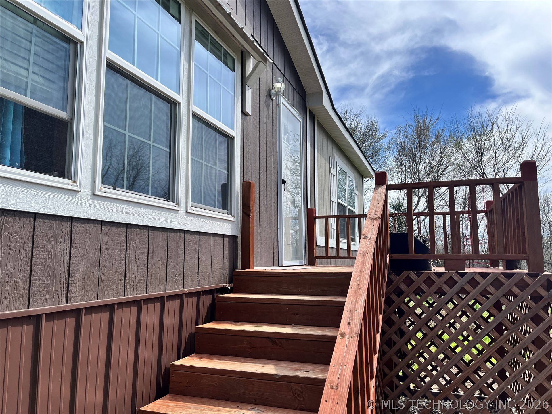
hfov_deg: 67.3
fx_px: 415
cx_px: 276
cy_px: 207
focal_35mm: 26
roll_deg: +0.1
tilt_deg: +7.2
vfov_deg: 53.1
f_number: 1.6
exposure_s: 1/2632
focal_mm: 5.1
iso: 50
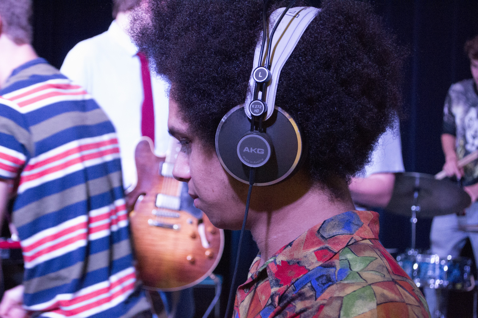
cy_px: 159
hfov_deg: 30.5
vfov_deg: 20.6
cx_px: 239
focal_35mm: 66
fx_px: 876
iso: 6400
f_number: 5.3
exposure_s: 1/100
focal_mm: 44
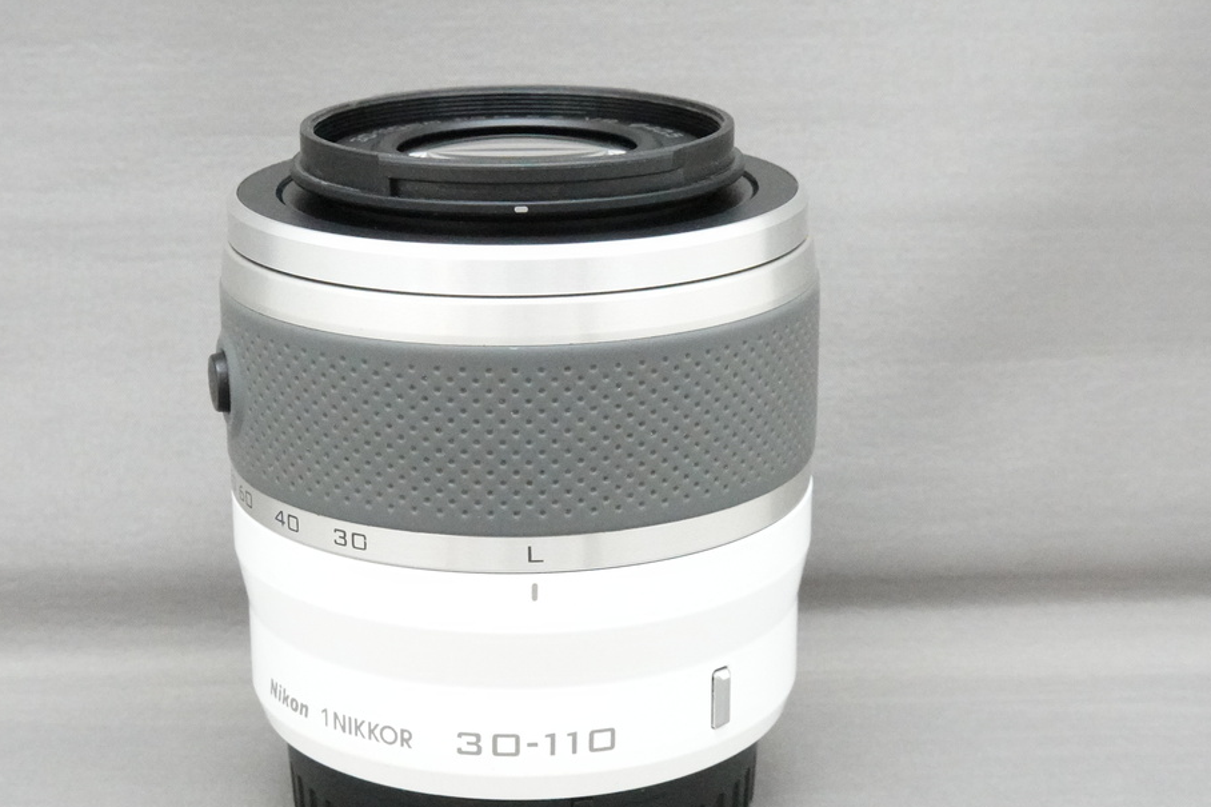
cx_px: 559
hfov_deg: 27.3
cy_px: 464
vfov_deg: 18.4
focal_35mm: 74
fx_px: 2489
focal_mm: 20.69
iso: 5000
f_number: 8
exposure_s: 1/60
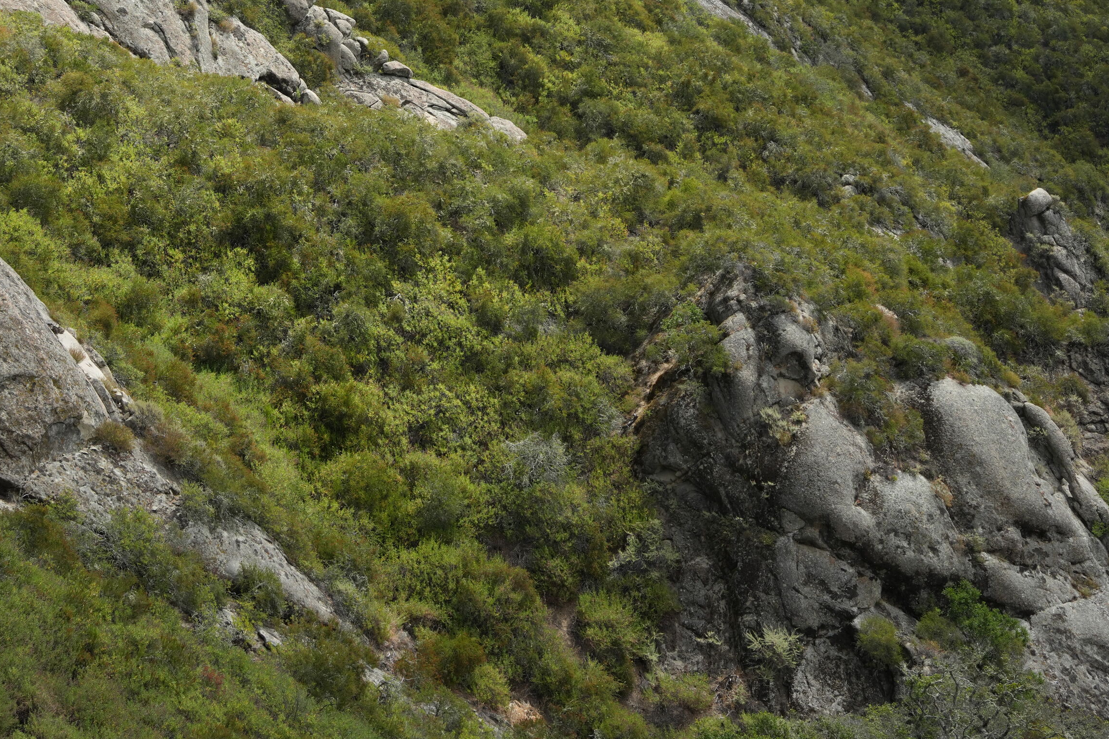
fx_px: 2895
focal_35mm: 94
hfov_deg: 21.6
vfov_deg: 14.4
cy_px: 108
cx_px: 389
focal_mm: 50
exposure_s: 1/1250
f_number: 4.5
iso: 250
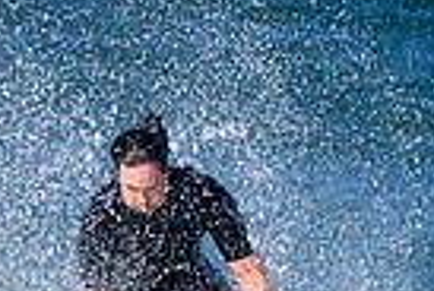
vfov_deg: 0.4
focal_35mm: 3172
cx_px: 108
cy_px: 410
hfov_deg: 0.6
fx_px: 38323
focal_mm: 500
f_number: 5.6
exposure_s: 1/4000
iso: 450
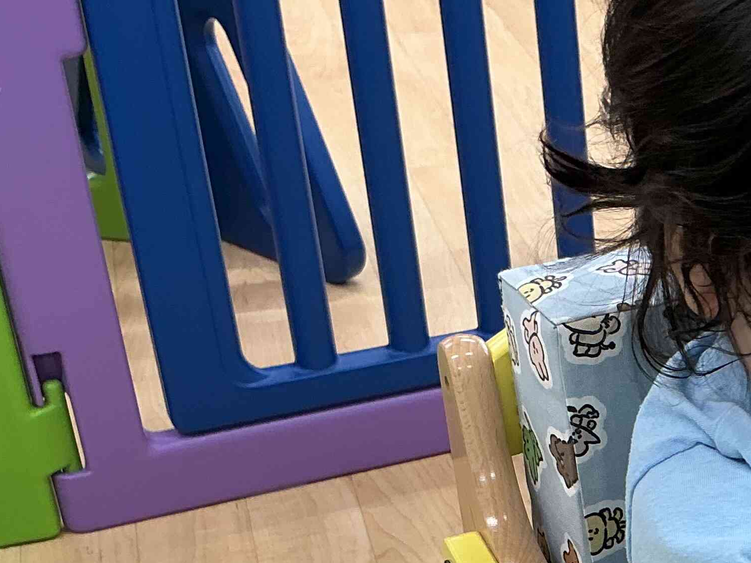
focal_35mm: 78
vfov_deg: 18.6
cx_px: 952
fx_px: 1692
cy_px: 492
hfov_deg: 22.6
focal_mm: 3
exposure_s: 1/60
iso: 40
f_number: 1.8
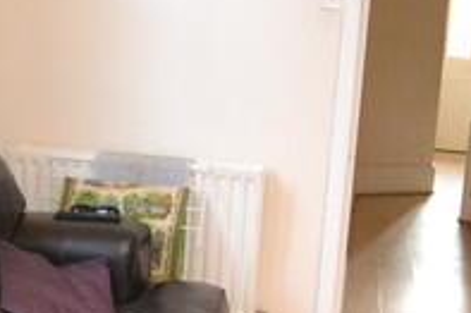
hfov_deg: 26.0
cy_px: 264
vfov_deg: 17.3
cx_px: 263
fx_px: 1020
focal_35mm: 78
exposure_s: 1/60
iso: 2000
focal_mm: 10
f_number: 4
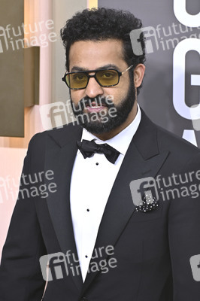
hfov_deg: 6.0
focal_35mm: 230
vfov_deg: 9.0
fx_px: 1920
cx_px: 100
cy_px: 150
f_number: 8
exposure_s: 1/400
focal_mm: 230
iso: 800
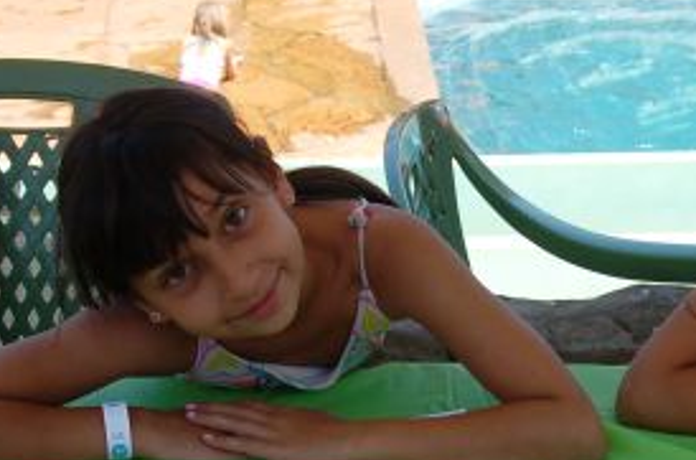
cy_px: 388
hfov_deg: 16.3
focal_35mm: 125
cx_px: 582
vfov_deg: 10.9
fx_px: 2410
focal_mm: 38
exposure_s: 1/200
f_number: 7.1
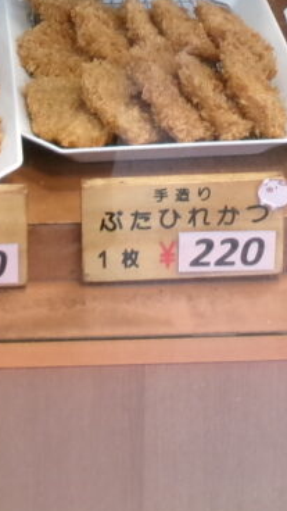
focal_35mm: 106
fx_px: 1434
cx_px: 90
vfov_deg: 19.4
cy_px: -36
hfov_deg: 11.4
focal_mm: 5.1
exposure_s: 1/34
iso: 264
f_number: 3.9
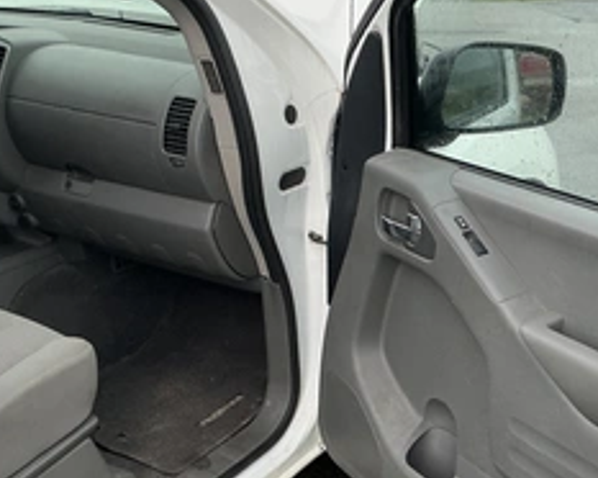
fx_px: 831
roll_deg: -1.3
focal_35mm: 47
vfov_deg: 31.8
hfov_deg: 38.7
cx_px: 434
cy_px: 311
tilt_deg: -26.1
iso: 64
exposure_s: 1/104
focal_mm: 3
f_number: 1.8
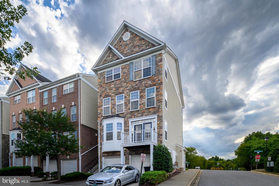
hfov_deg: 86.9
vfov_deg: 64.5
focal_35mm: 19
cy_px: 93
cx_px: 140
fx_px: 147
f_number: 16
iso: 200
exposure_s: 1/200
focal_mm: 19
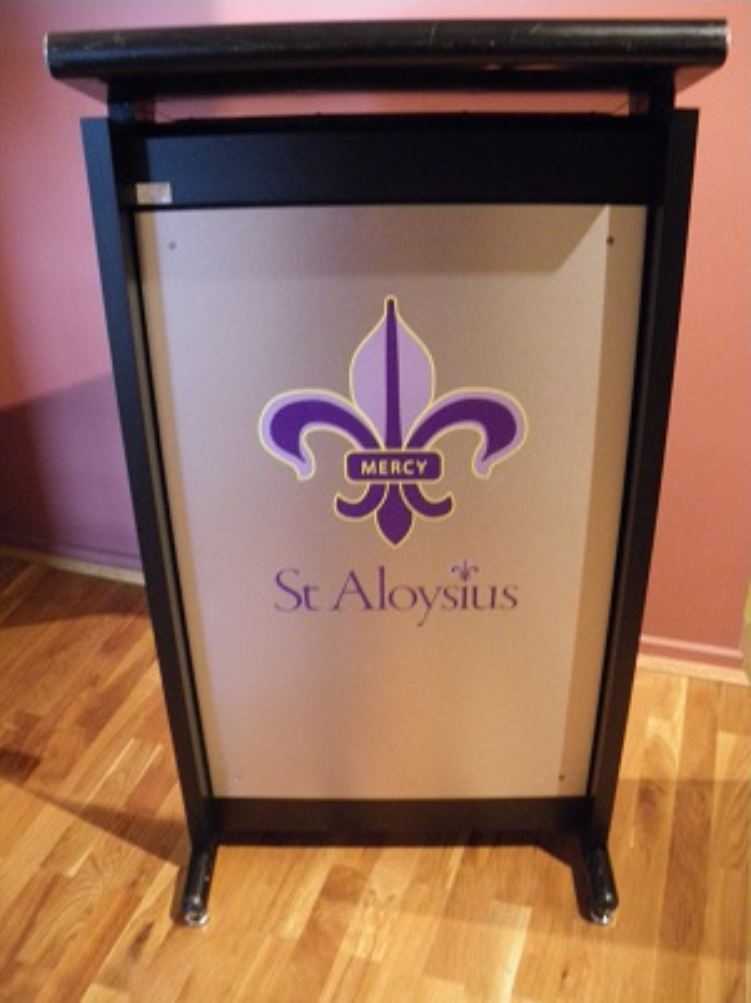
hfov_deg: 39.6
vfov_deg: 51.4
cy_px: 502
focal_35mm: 36
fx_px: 1042
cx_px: 376
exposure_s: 1/5
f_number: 3.5
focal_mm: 6.3
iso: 800
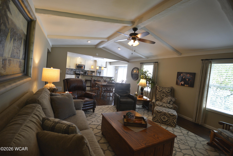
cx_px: 116
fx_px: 97
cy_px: 78
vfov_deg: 77.4
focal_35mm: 15
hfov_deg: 100.3
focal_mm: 10
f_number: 4
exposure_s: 1/60
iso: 640
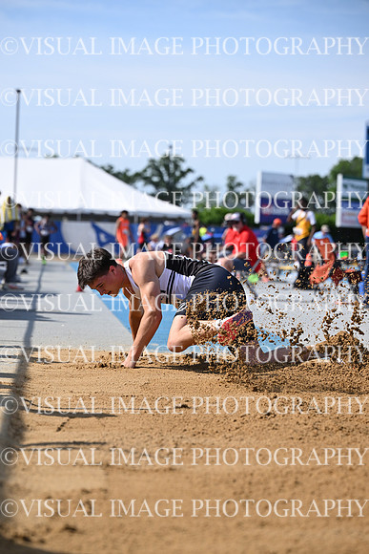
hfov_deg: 13.8
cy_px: 277
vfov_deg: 20.6
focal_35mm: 99
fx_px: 1521
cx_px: 184
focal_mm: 99
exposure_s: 1/6400
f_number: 3.5
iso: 500
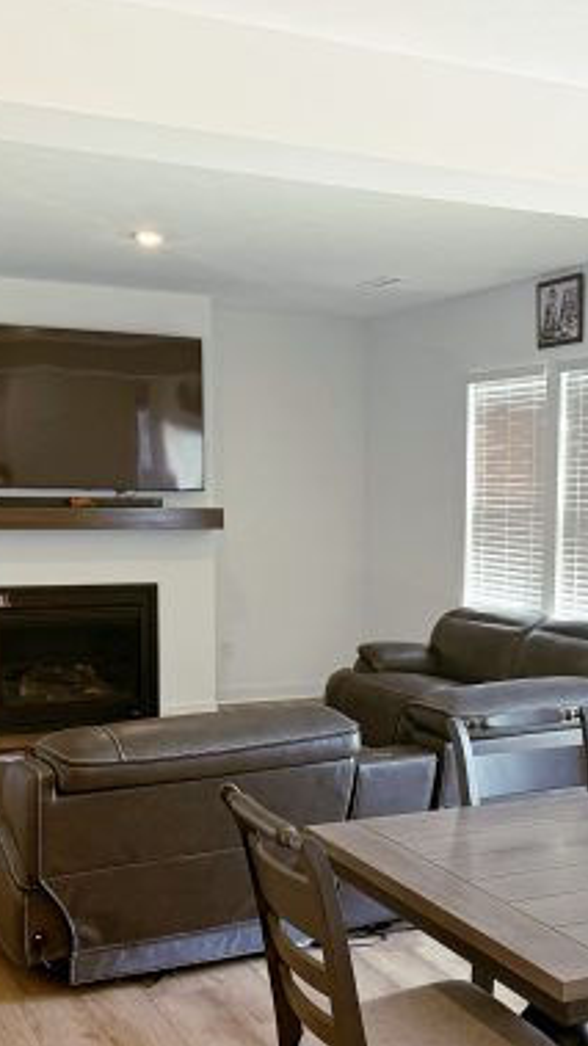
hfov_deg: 25.7
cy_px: 635
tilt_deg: -6.6
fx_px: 1276
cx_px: 415
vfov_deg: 44.3
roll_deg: -0.5
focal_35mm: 46
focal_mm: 6.76
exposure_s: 1/195
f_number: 1.78
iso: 100
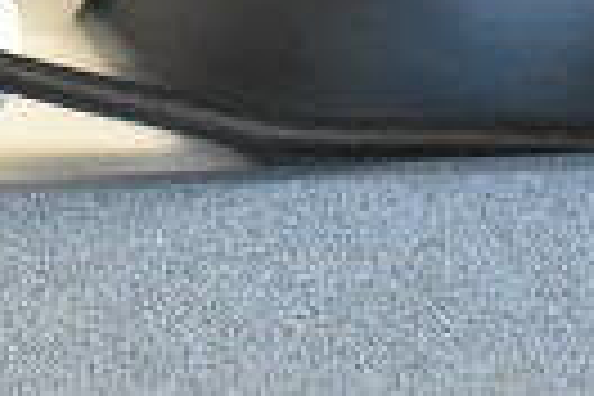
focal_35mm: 319
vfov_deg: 4.2
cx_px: -364
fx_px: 5263
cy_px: -511
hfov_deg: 6.4
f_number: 5.3
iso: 5000
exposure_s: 1/80
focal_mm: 46
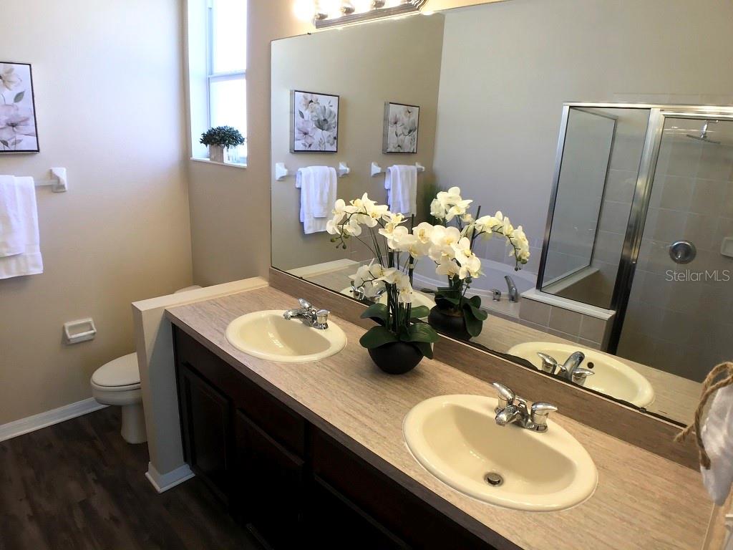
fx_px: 656
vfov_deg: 45.4
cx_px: 366
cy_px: 275
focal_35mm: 31
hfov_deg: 58.4
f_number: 2.4
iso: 40
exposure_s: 1/30
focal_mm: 3.3
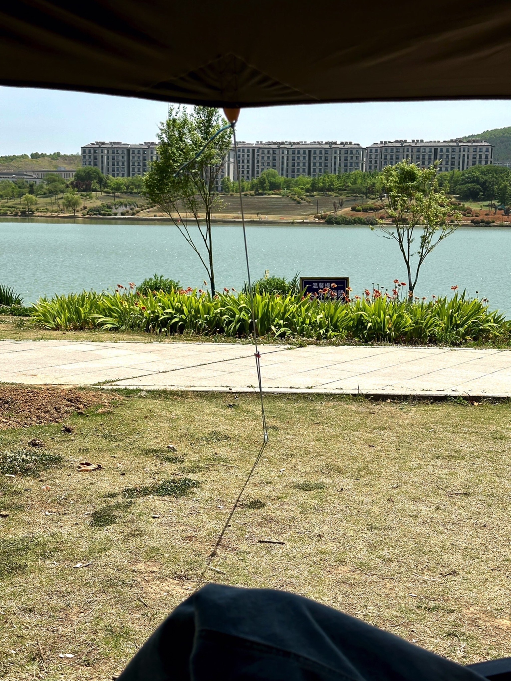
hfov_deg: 30.3
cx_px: 256
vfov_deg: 39.7
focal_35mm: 48
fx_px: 945
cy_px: 340
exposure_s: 1/5556
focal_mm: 6.86
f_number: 1.78
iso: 64
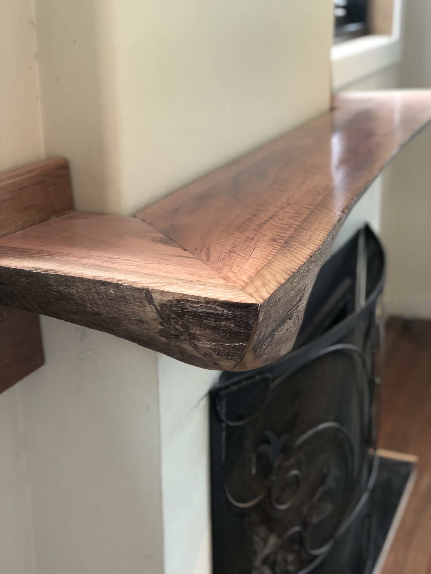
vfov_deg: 36.8
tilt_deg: -18.0
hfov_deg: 28.0
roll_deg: +0.5
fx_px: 863
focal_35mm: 52
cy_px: 287
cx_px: 216
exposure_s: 1/40
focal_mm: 6
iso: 100
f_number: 2.4
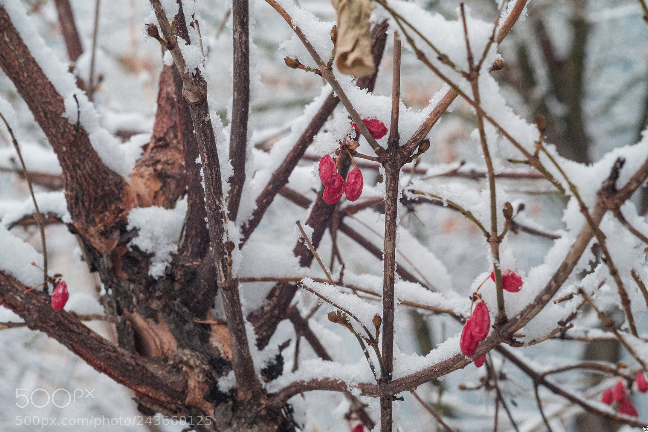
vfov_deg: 33.4
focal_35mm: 40
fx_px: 720
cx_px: 330
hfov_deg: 48.5
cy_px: 227
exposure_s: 1/125
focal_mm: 25
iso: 4000
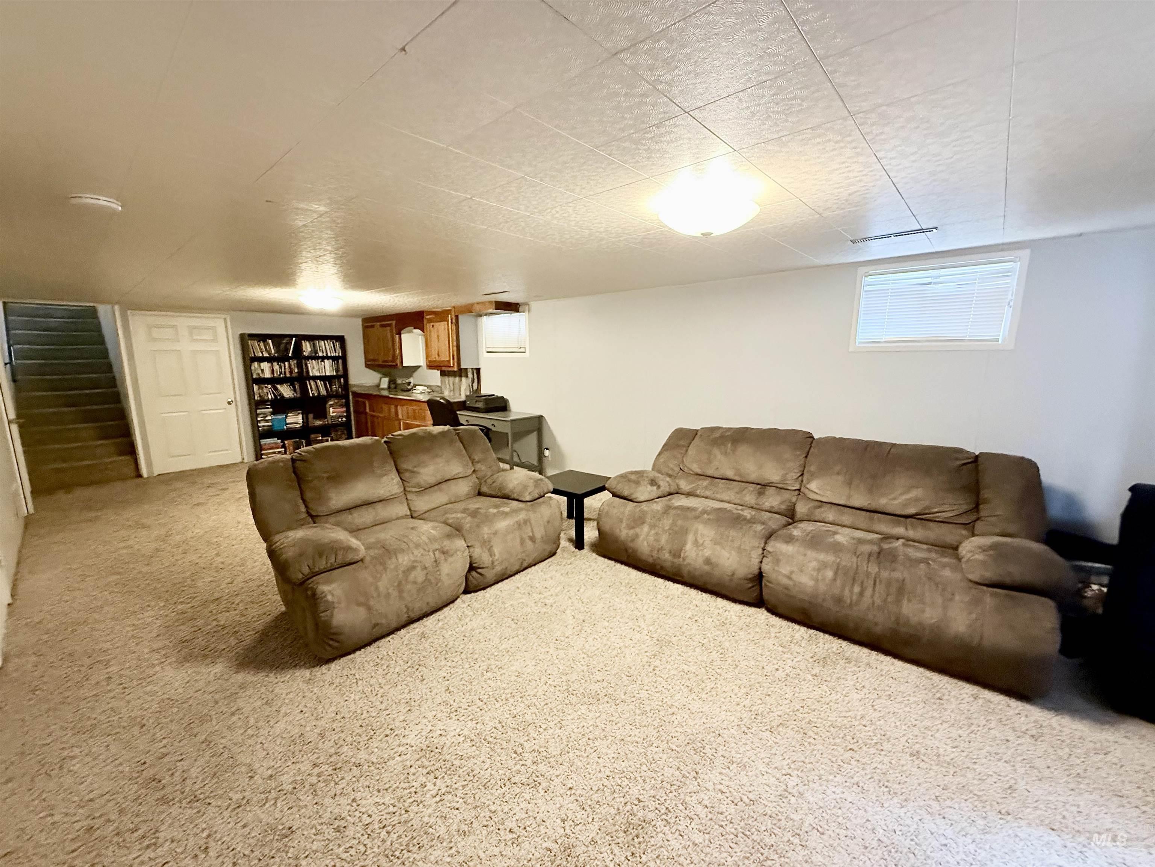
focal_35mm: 14
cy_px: 434
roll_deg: +0.2
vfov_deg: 85.7
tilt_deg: -8.7
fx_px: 467
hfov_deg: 102.1
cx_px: 578
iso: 640
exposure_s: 1/60
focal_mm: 2.22
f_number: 2.2
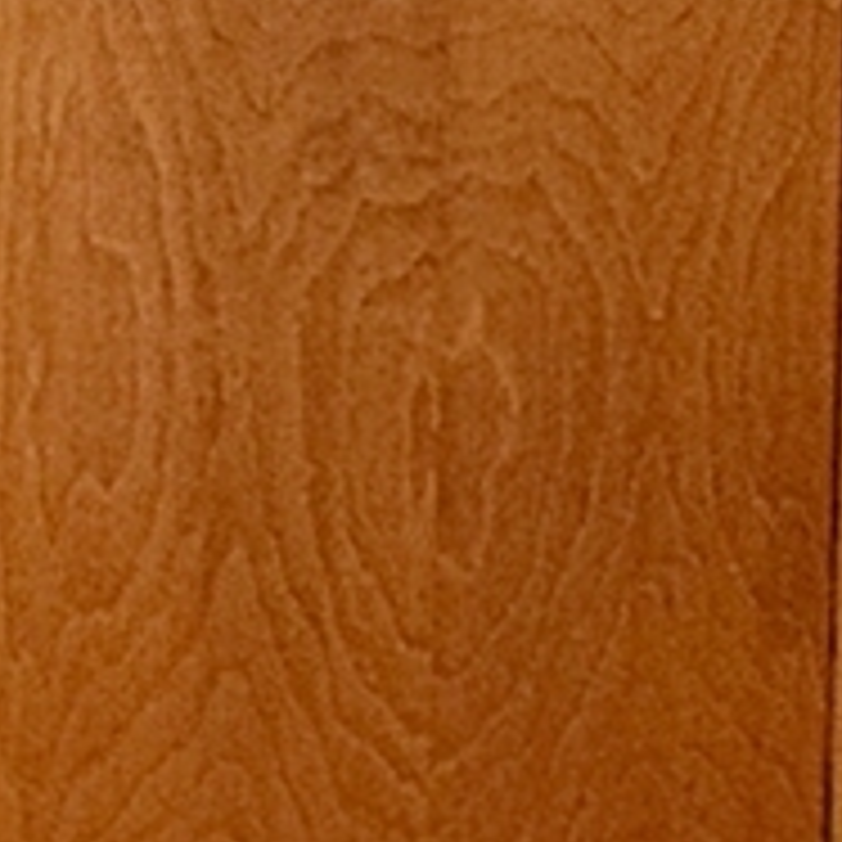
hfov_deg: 10.0
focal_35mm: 122
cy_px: -1031
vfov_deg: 12.1
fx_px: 3349
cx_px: -1801
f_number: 5
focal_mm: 11
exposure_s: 1/100
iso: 800
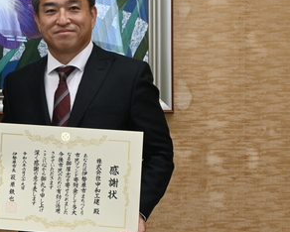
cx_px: -20
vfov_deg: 13.9
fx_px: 953
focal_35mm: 111
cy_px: 70
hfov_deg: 16.8
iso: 900
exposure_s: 1/60
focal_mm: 36
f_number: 7.1
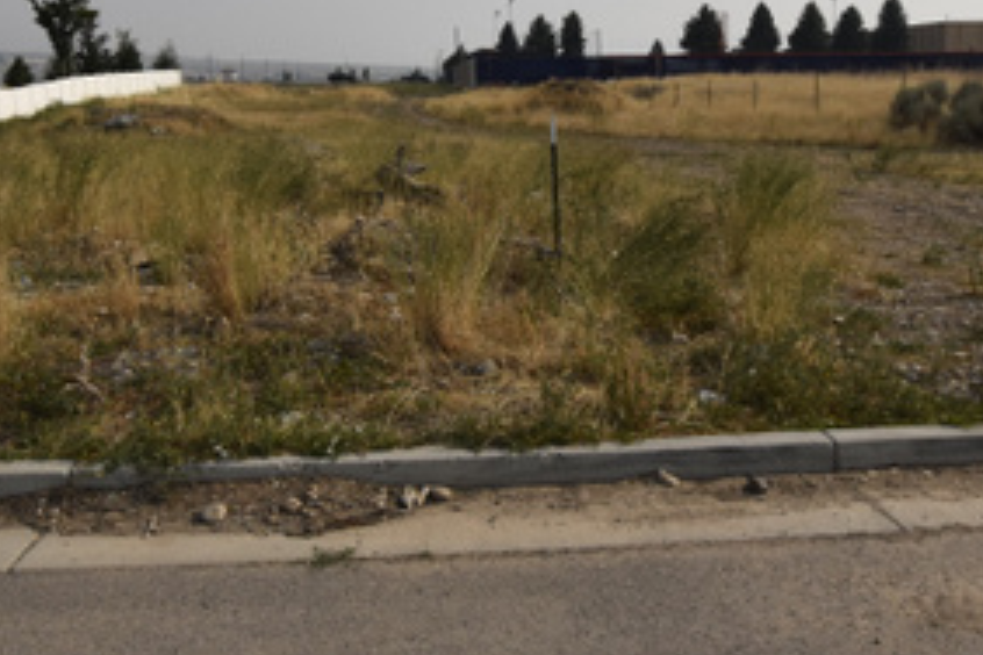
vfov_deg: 38.0
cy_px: 169
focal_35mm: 34
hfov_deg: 55.8
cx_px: 495
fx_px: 928
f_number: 8
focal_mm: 10
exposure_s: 1/2000
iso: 400
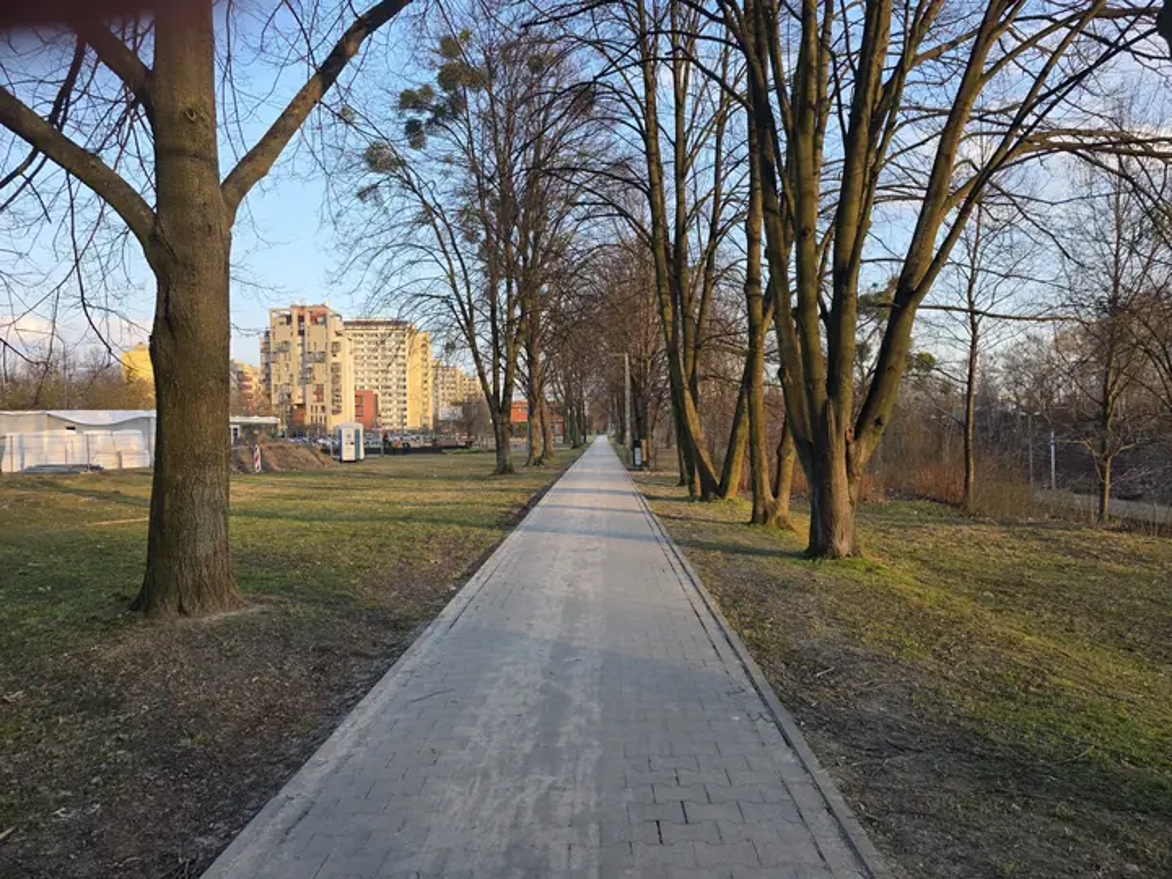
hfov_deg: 73.9
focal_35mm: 23
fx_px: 779
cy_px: 440
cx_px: 586
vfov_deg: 58.9
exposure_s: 1/359
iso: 40
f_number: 1.7
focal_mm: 6.3
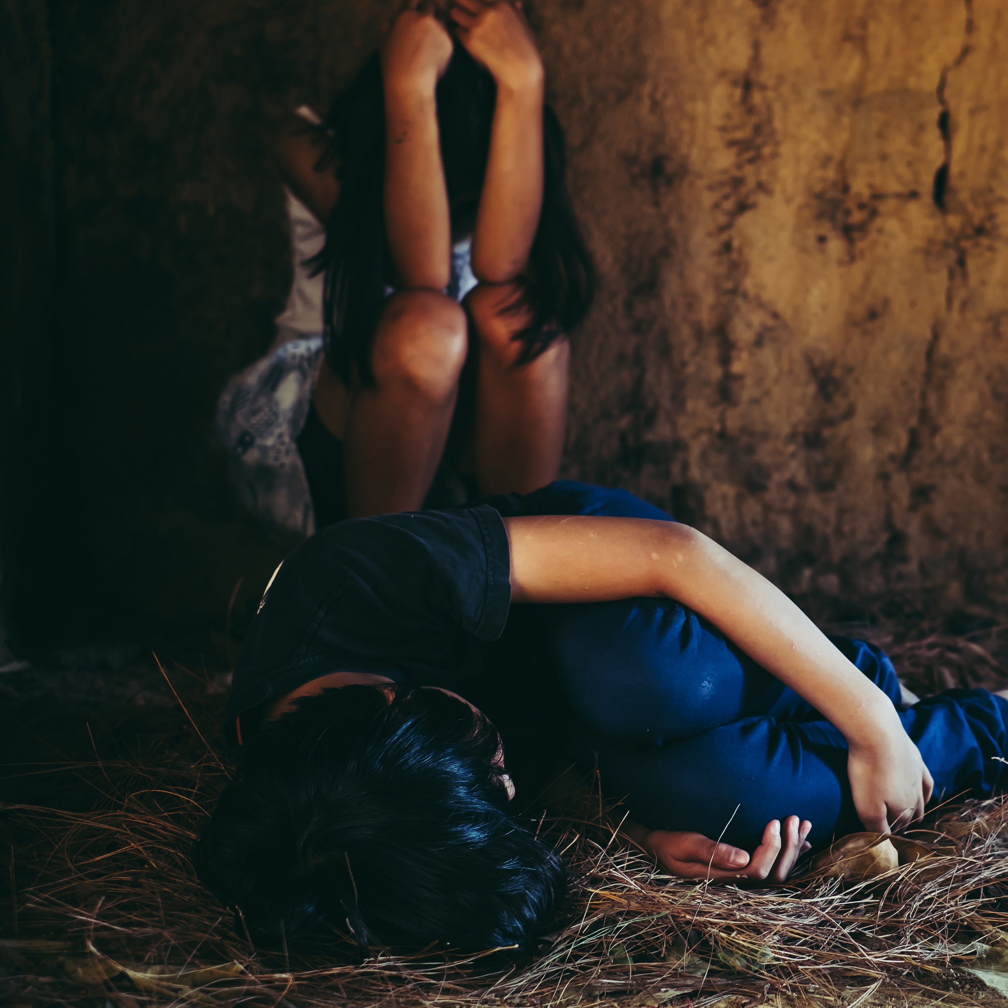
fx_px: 2438
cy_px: 464
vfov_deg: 23.4
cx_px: 814
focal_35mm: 74
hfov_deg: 23.0
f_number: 2.2
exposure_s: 1/30
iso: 320
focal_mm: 35
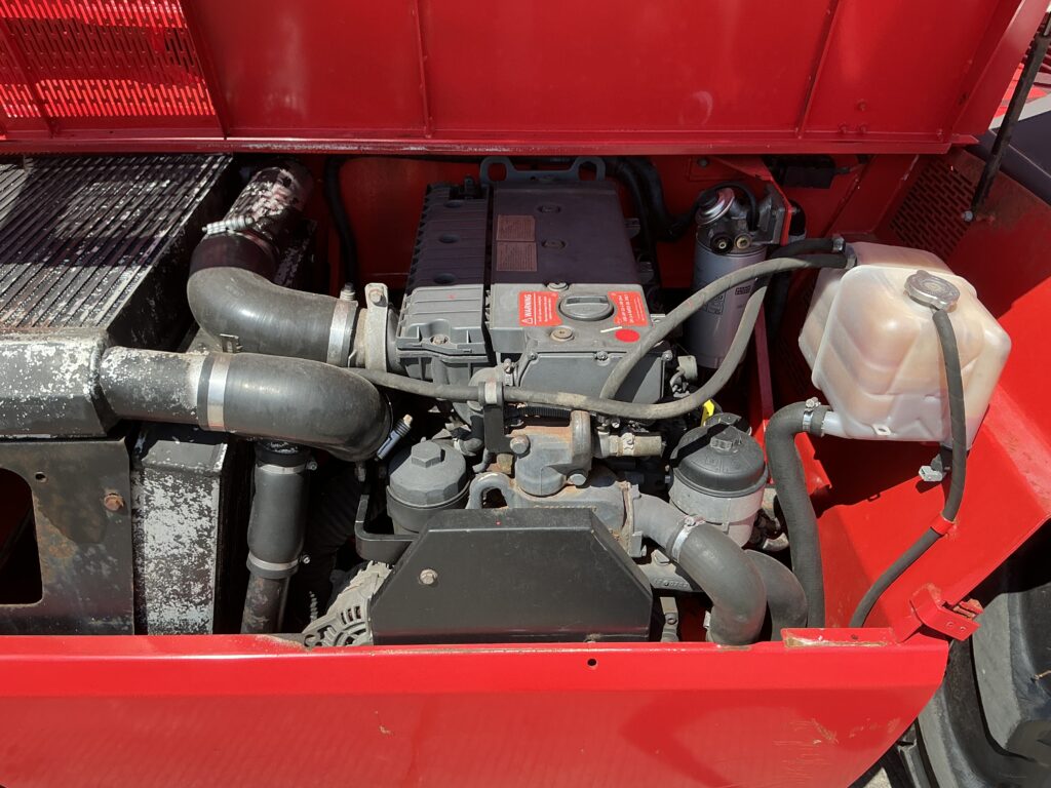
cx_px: 526
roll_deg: -0.9
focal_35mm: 28
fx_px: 850
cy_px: 394
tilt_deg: -28.9
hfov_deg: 63.4
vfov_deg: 49.7
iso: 25
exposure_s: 1/635
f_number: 1.8
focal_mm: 3
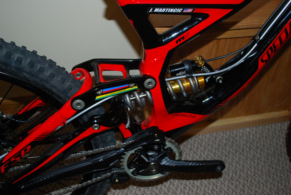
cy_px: 98
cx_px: 146
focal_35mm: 36
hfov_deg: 53.1
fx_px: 291
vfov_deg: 37.0
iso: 200
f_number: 4.2
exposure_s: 1/60
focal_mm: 24
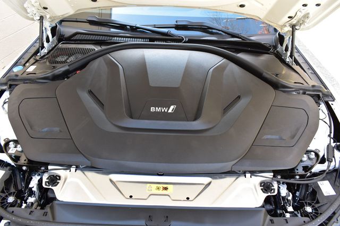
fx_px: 255
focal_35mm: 27
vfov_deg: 47.9
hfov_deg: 67.4
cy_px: 113
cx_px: 170
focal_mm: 18
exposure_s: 1/30
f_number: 7.1
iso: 400
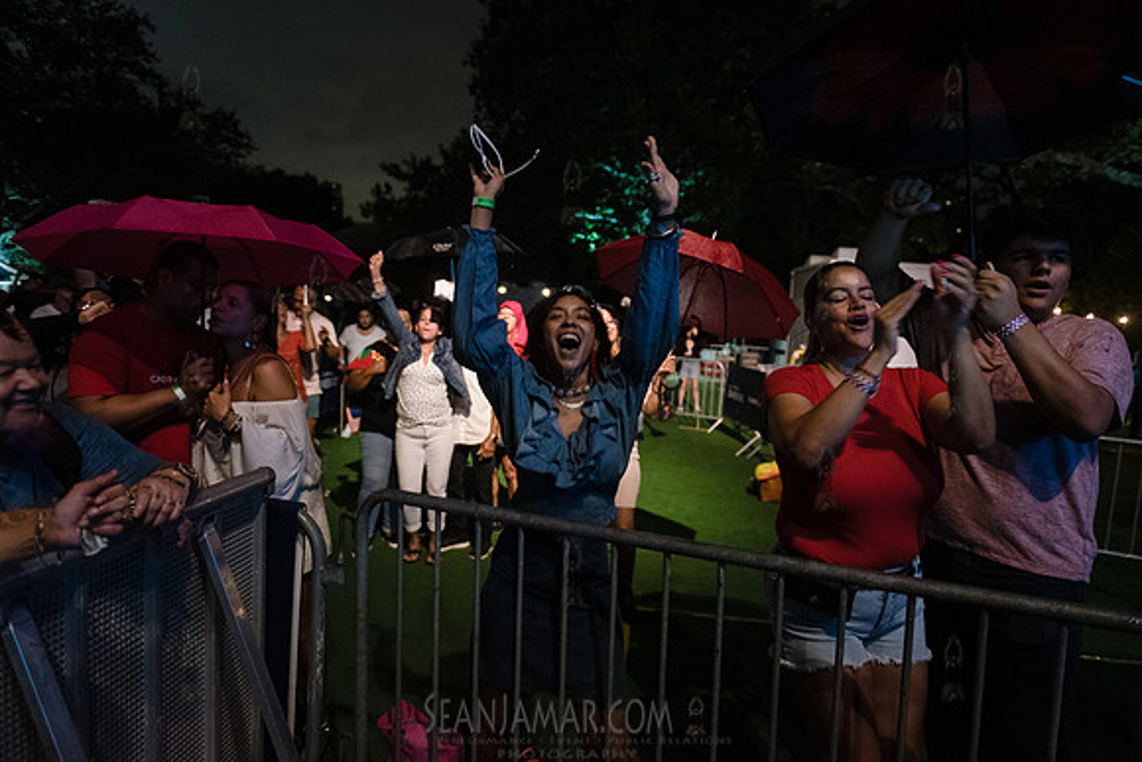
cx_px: 571
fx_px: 761
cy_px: 381
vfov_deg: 53.2
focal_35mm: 24
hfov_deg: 73.7
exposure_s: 1/100
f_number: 2.8
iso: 4000
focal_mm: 24
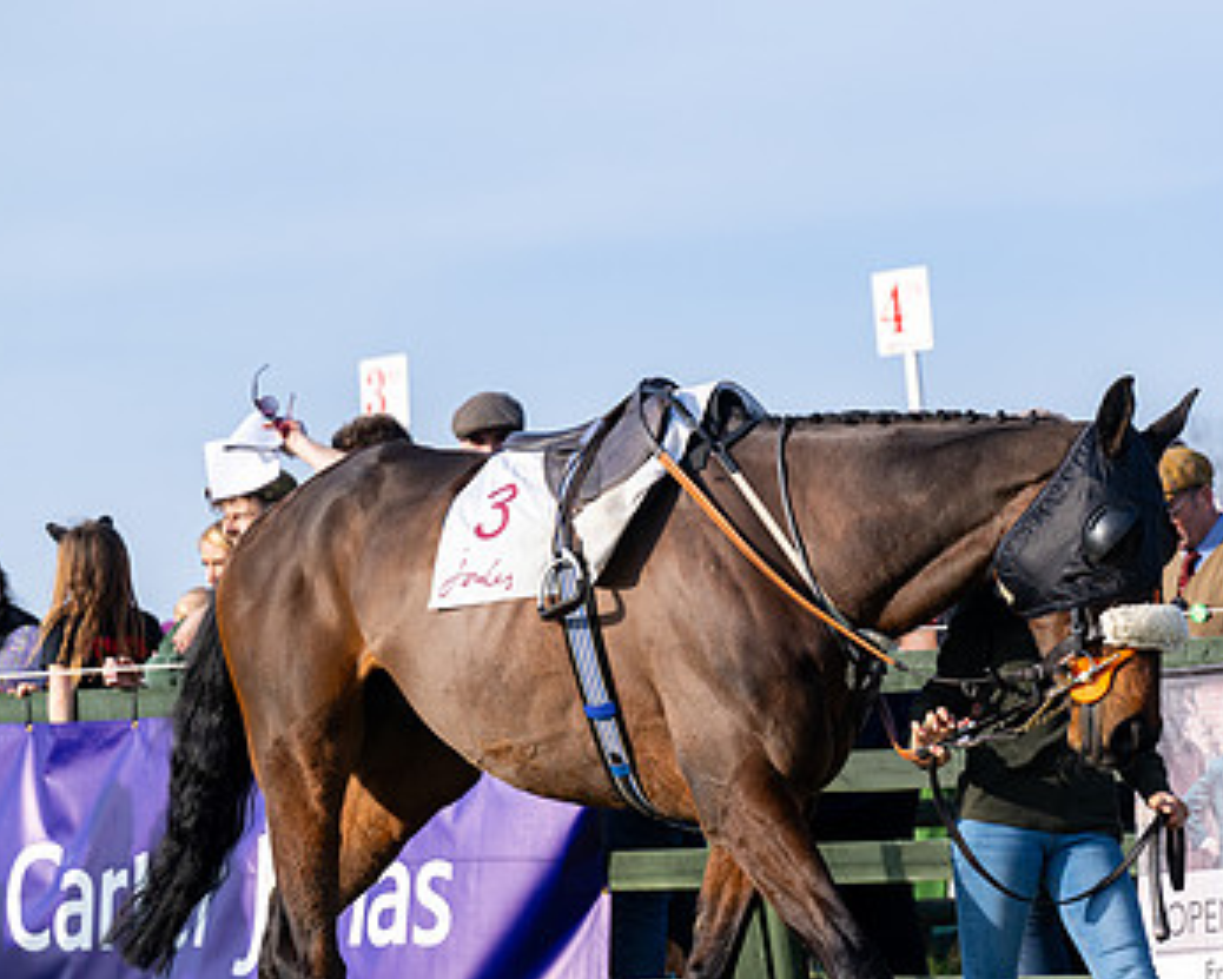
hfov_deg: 7.3
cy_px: 622
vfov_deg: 5.8
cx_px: 1000
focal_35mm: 266
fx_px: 9631
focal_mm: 145
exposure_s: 1/1000
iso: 125
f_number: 4.5
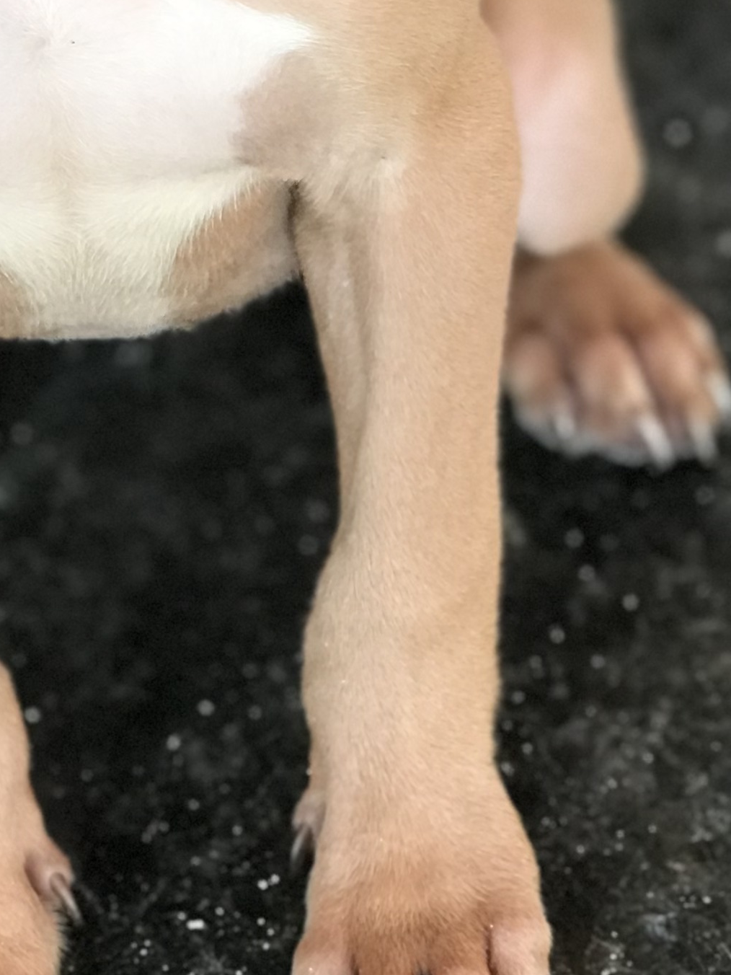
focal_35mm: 170
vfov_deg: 11.4
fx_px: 4787
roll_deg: +12.3
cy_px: -151
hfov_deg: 8.7
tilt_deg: -30.6
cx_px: 33
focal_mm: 6.6
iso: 80
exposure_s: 1/60
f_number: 2.8
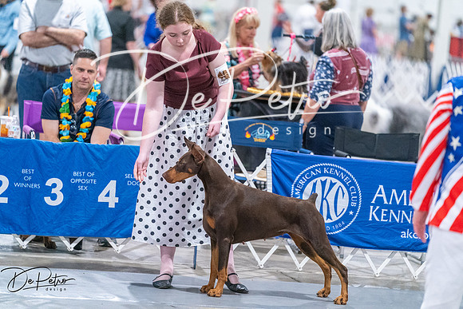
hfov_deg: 11.1
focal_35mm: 186
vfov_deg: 7.4
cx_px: 232
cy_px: 154
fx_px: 2393
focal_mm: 186
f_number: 2.8
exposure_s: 1/320
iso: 6400
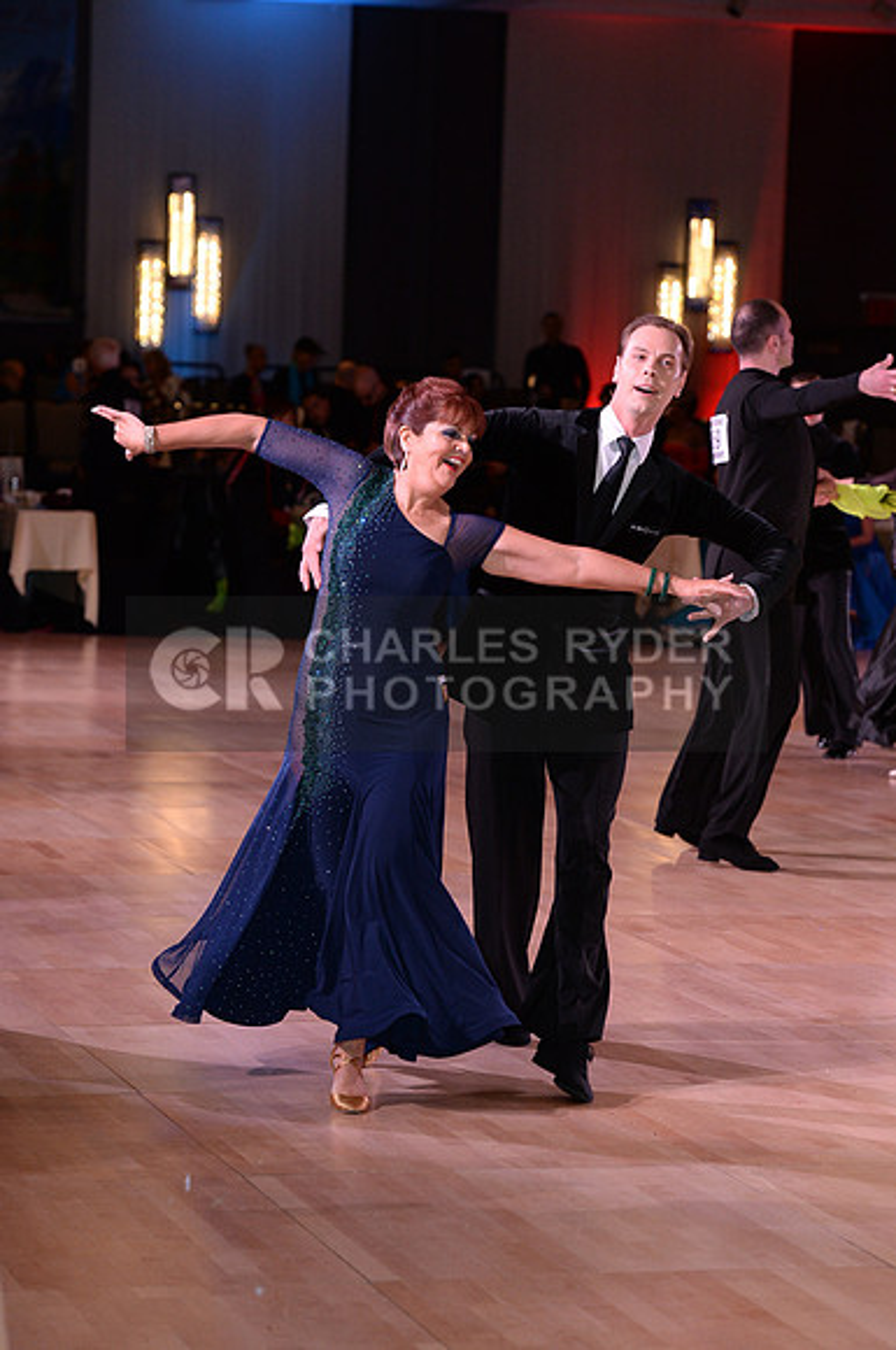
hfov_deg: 11.4
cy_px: 675
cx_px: 448
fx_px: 4493
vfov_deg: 17.1
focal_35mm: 120
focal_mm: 120
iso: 2000
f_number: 5
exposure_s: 1/250
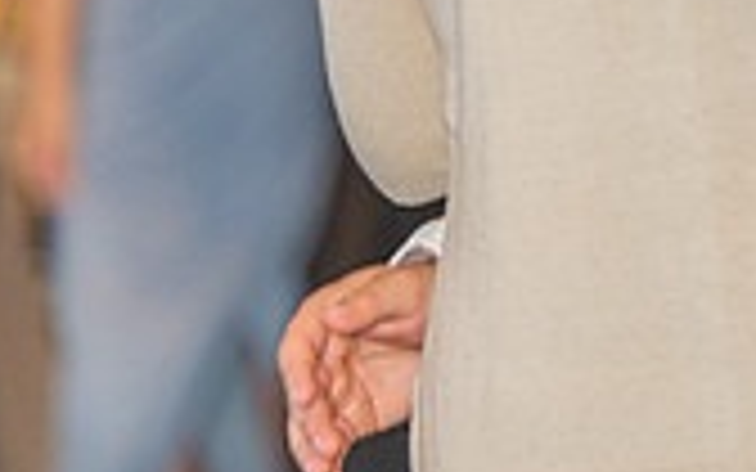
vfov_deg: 2.4
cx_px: 1035
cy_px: -281
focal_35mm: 547
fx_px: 11270
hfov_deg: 3.8
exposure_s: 1/125
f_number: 2.8
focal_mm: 155
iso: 1000
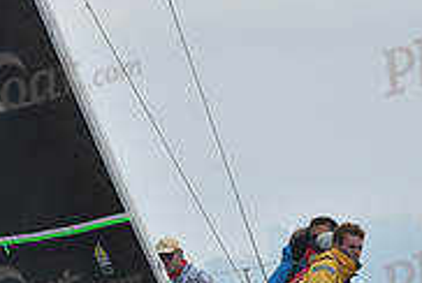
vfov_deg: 2.5
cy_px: 402
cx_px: 264
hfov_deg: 3.8
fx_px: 6352
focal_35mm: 541
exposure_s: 1/800
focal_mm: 170
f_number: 11
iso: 250
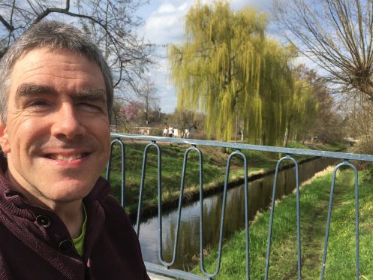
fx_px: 377
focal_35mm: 35
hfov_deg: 52.5
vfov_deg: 40.7
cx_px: 169
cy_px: 140
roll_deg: -2.3
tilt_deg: -2.3
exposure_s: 1/1131
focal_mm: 4.15
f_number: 2.2
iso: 25
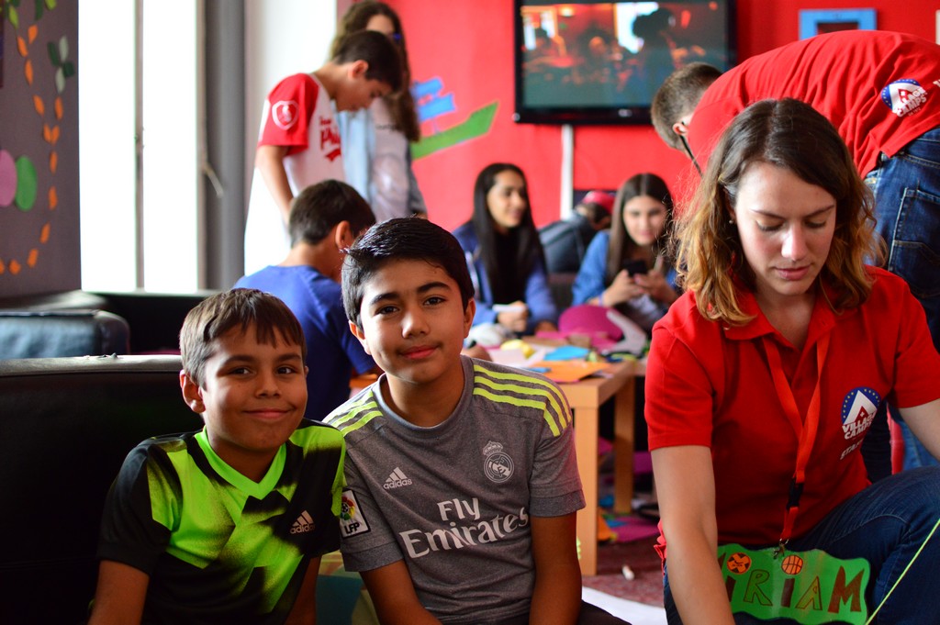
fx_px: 1370
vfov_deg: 25.7
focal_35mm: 52
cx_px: 470
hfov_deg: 37.9
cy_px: 312
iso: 800
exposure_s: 1/125
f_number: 1.8
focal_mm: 35
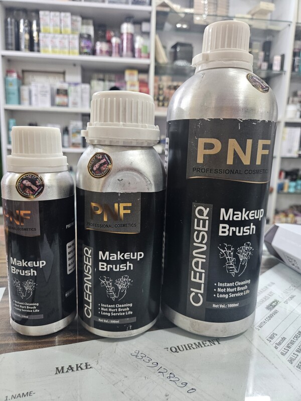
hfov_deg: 58.9
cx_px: 150
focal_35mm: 23
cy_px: 200
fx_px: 267
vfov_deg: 73.9
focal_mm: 5.4
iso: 400
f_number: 1.8
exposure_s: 1/100
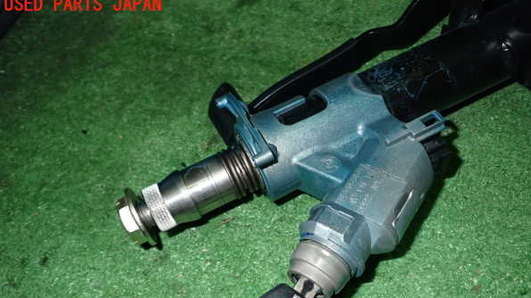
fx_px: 465
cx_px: 267
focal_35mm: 33
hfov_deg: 59.5
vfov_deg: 35.3
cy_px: 195
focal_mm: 5.4
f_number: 6.3
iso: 320
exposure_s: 1/30
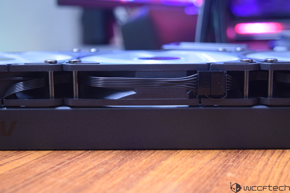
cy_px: 96
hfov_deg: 33.4
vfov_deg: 22.6
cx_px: 145
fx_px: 483
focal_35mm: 60
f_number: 5
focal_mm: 40
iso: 1600
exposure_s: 1/8
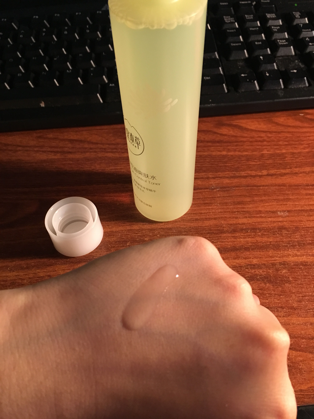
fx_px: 351
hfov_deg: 48.2
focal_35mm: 29
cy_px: 210
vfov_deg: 61.7
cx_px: 157
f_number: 2.2
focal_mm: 4.15
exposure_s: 1/17
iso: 200
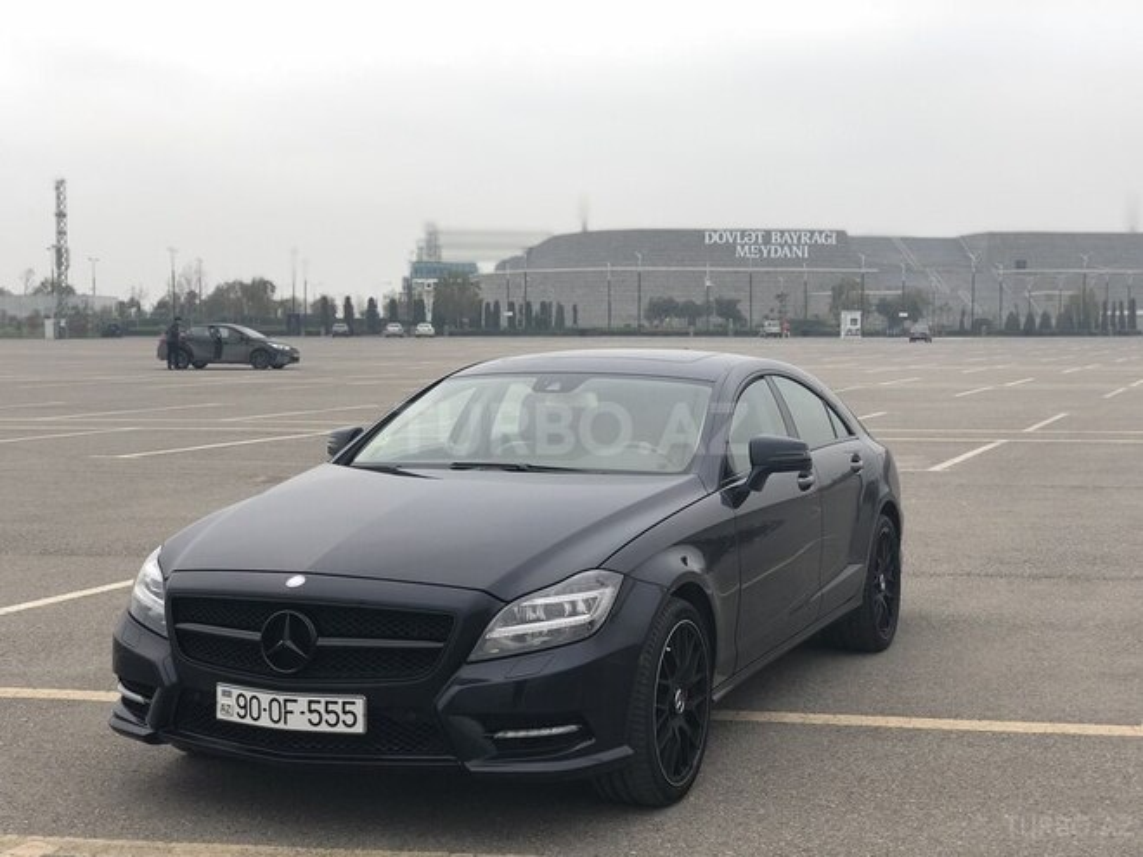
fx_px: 1717
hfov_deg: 36.8
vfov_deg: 28.0
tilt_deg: -2.2
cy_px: 428
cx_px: 572
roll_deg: +0.7
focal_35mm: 52
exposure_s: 1/50
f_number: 2.4
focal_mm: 6
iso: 16
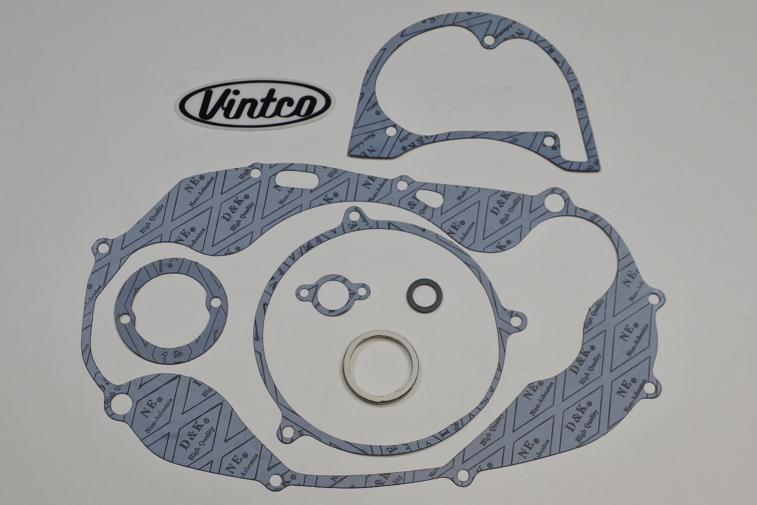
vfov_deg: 37.9
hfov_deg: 54.4
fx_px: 736
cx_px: 378
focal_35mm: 35
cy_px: 252
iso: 400
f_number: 4
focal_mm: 13.1
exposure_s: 1/160
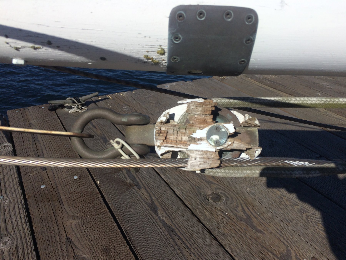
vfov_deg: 48.2
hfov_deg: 61.7
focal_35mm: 29
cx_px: 173
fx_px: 290
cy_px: 130
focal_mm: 4.15
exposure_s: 1/3731
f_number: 2.2
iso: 32
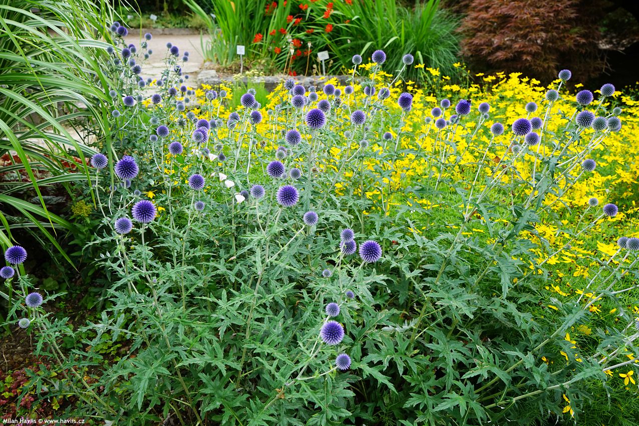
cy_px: 213
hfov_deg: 65.5
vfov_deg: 46.4
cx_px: 320
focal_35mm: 28
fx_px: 497
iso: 100
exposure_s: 1/80
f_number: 6.3
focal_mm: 28
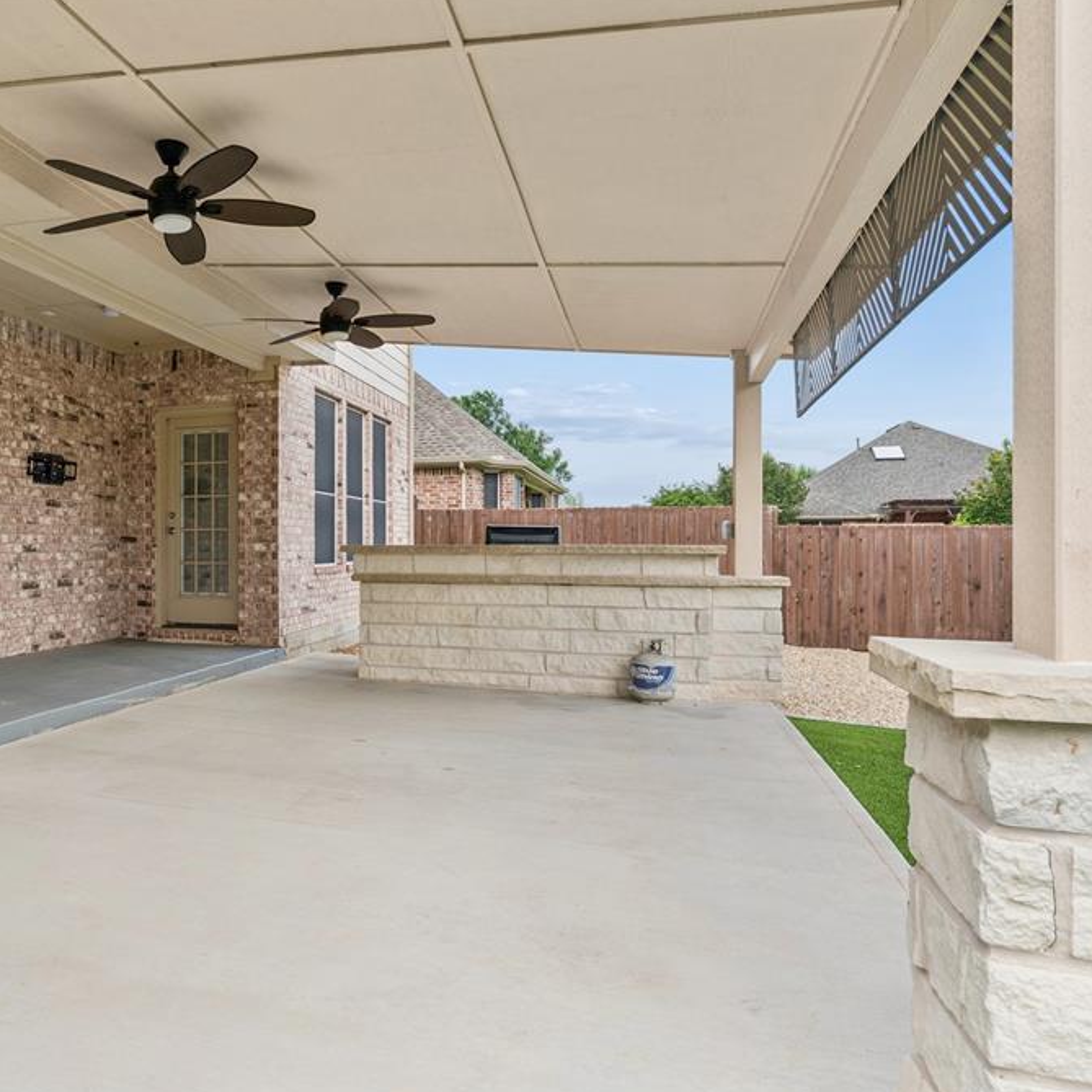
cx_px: 286
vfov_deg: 60.9
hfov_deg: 58.1
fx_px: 928
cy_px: 547
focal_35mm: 26
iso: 400
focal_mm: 20
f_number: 10
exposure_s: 1/25
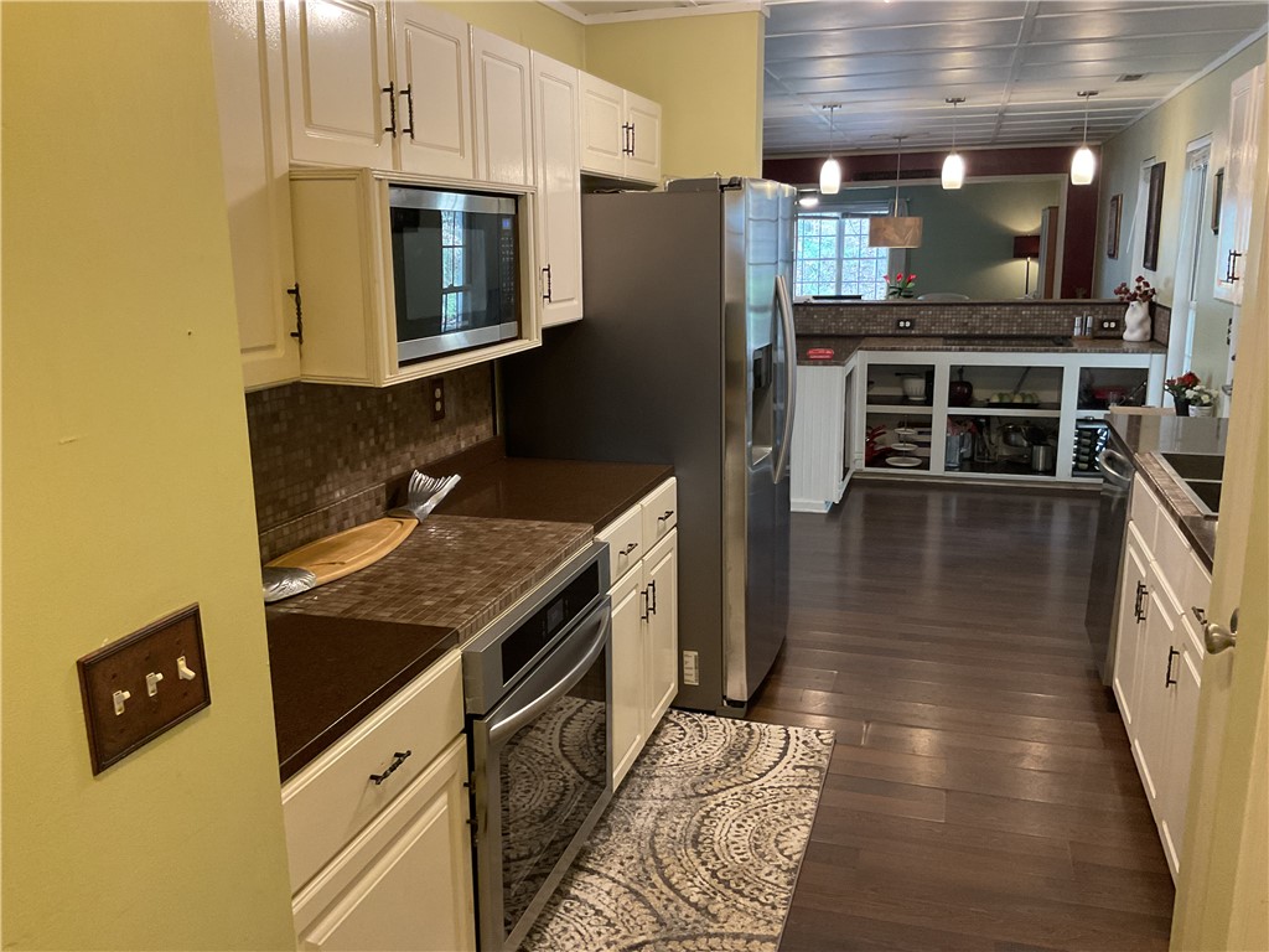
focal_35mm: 29
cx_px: 634
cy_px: 476
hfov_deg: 61.7
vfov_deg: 48.2
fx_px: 1063
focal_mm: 3
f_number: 1.8
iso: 250
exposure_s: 1/60
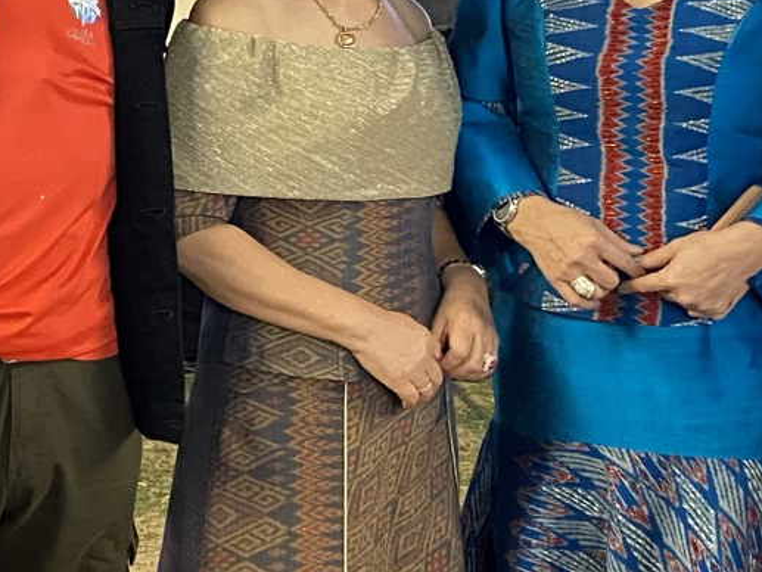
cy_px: 149
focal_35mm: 103
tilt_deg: -3.5
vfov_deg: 14.3
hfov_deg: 19.0
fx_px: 2268
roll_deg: -0.4
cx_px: 223
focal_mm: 4.25
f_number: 1.8
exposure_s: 1/25
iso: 1000
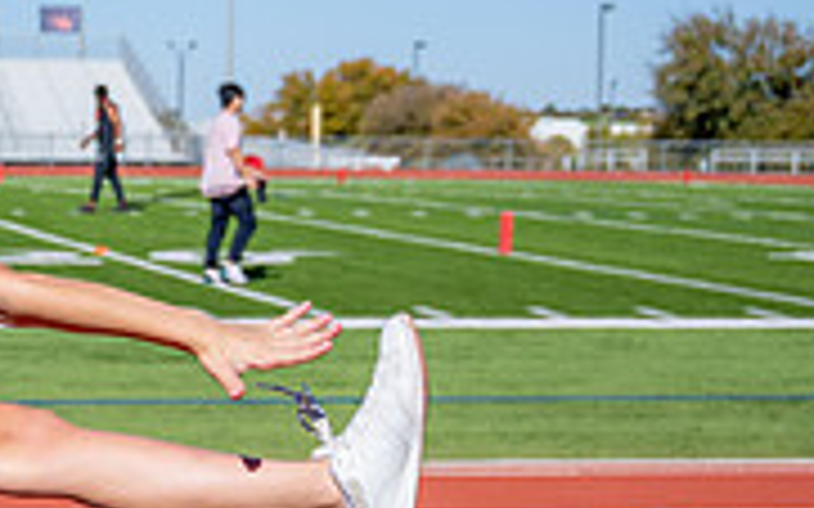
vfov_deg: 13.4
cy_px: 421
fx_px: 2151
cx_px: -252
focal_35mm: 97
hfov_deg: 19.7
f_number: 2.8
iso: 100
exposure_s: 1/3200
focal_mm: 24
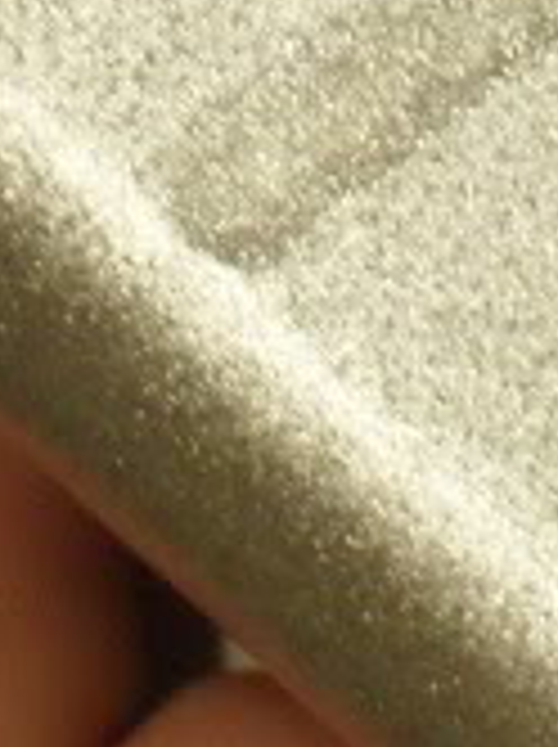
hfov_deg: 6.5
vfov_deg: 9.1
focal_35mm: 216
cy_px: -32
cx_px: 1323
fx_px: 4654
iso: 200
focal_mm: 6.3
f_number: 3.2
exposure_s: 1/20
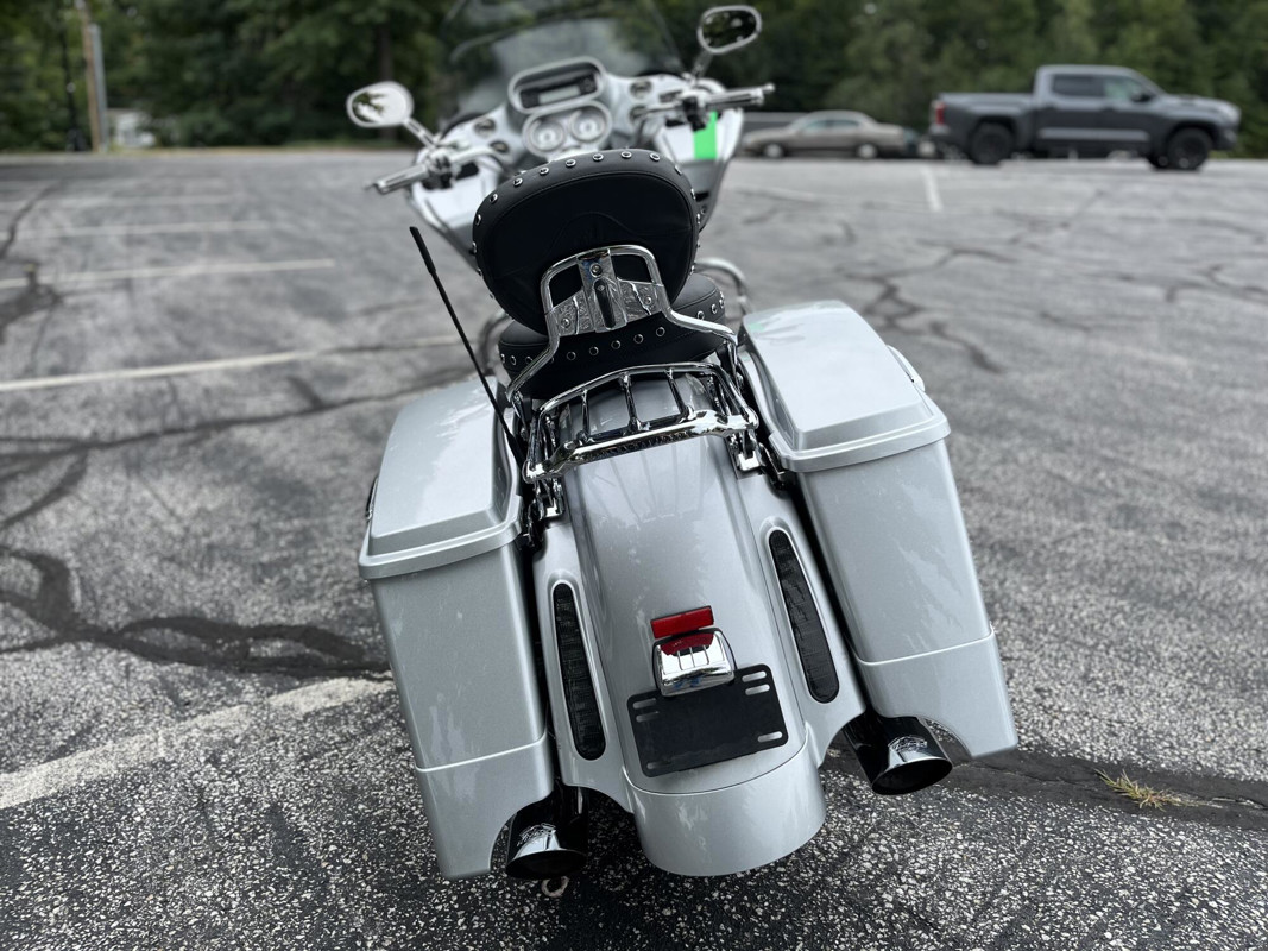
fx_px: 952
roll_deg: -2.0
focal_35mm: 26
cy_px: 476
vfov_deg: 53.1
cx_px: 634
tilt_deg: -19.6
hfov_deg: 67.3
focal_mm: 5.1
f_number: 1.6
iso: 50
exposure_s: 1/1497
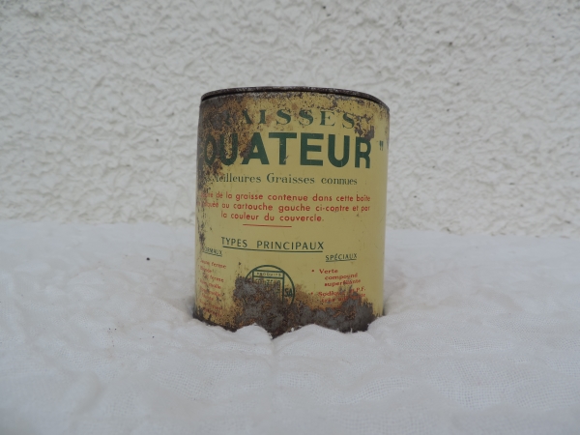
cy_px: 218
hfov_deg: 71.6
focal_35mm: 24
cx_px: 290
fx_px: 402
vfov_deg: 56.8
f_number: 3
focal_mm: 4.3
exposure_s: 1/250
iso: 80
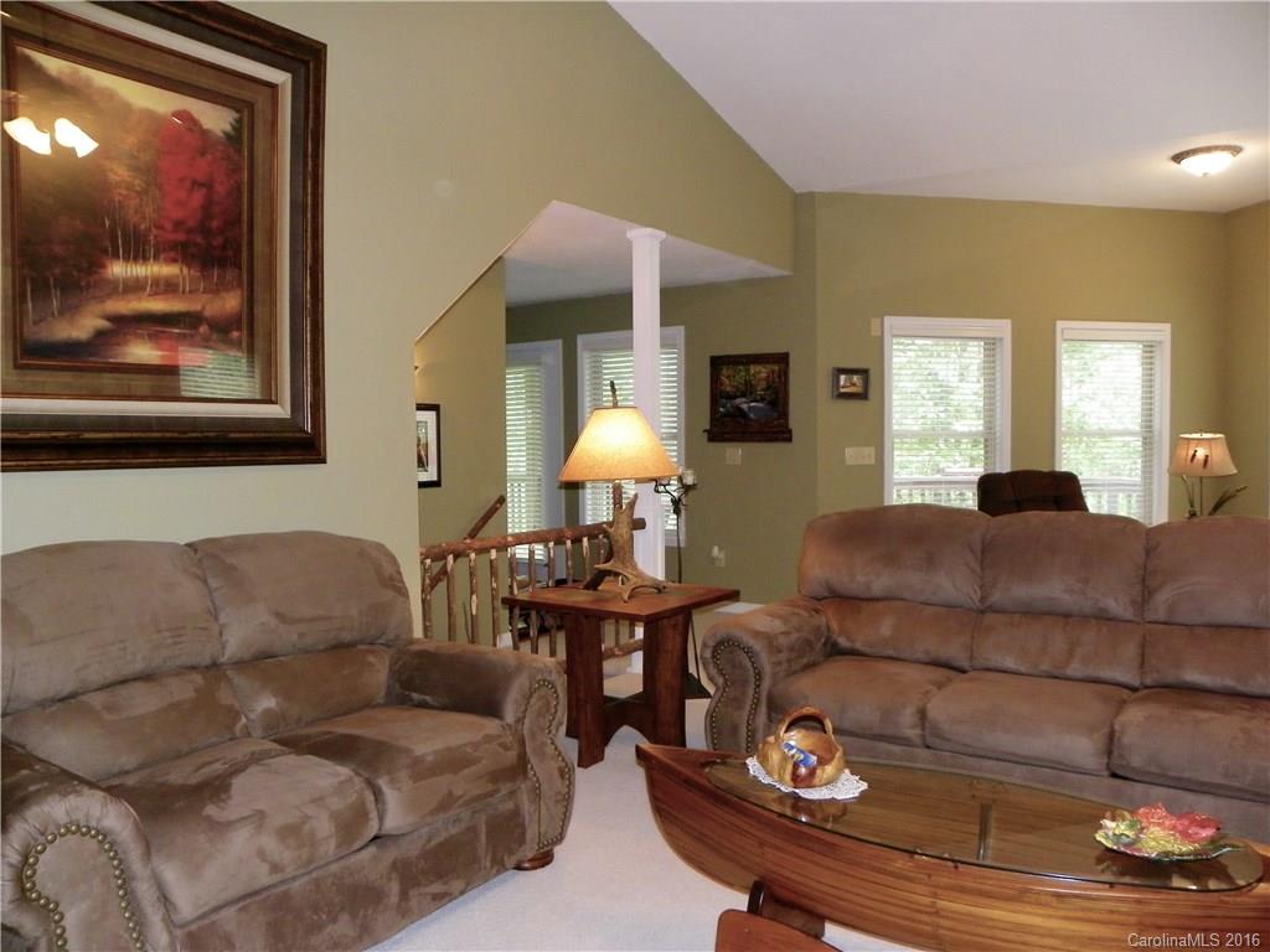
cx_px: 635
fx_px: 954
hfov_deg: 67.3
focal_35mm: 26
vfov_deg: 53.1
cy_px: 476
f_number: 2.8
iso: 200
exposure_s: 1/30
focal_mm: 4.6
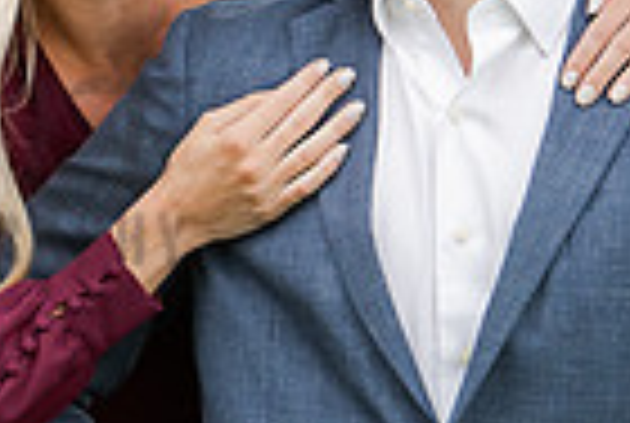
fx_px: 8839
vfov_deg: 2.7
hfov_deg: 4.1
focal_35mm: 504
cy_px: 137
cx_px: -315
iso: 800
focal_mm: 122
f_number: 3.2
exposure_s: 1/320
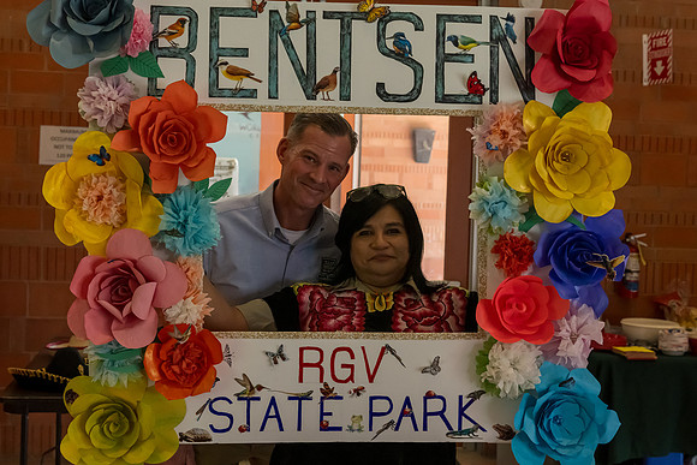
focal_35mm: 50
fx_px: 964
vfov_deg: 27.1
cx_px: 359
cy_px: 209
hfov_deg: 39.7
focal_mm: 44
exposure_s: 1/400
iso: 6400
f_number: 5.6
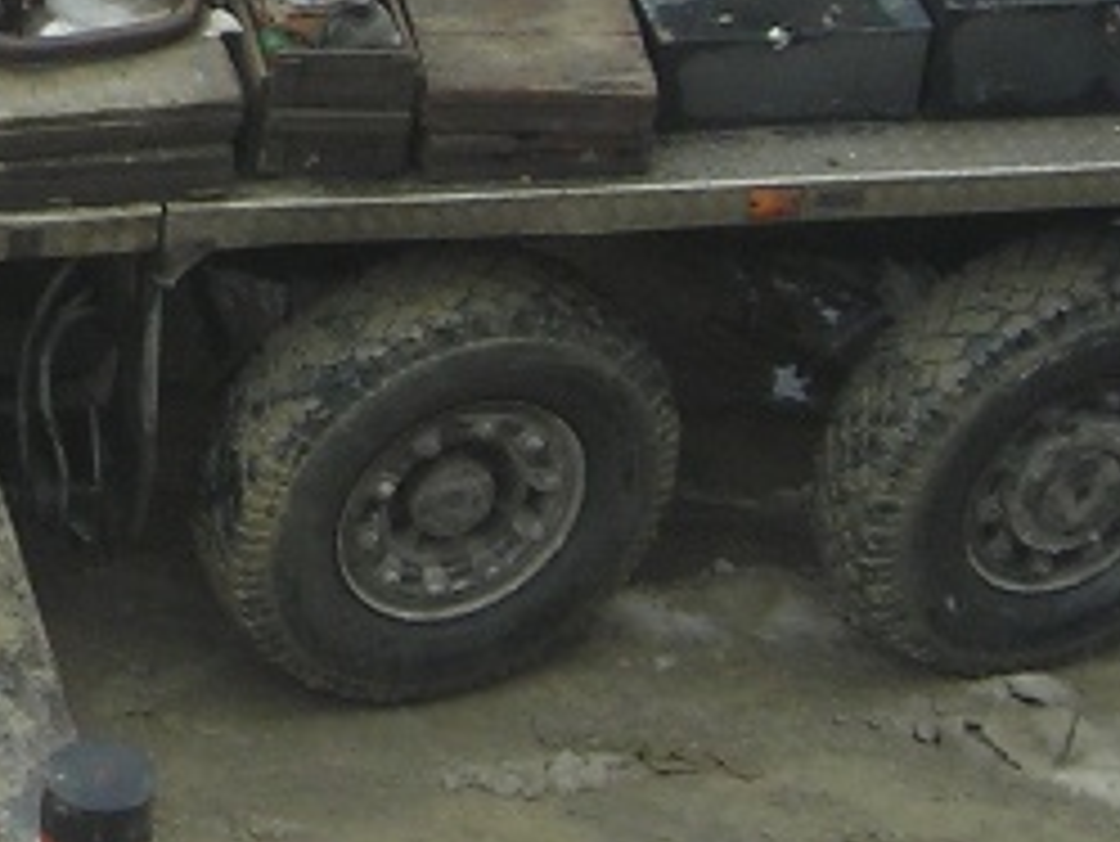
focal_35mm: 193
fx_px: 6248
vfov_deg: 7.5
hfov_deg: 9.9
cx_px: -636
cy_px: -500
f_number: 3.2
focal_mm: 6.3
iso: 50
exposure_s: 1/57.6
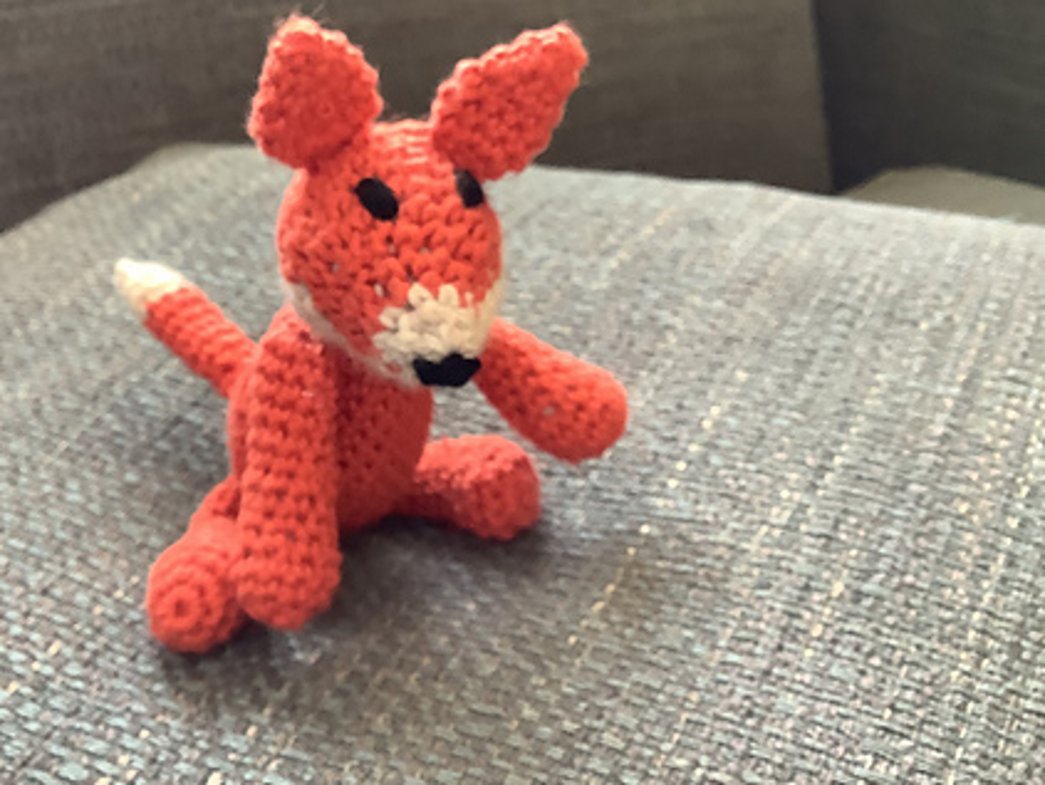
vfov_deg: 30.9
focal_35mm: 47
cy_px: 371
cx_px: 337
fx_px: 1420
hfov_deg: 39.9
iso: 125
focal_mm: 3.3
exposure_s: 1/50
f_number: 2.4
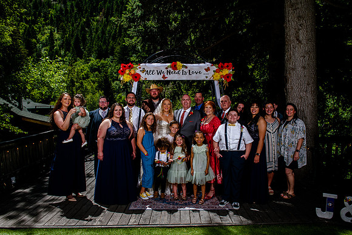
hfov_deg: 69.4
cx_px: 176
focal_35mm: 26
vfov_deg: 49.6
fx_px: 254
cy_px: 118
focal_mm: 26
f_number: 8
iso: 160
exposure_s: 1/400
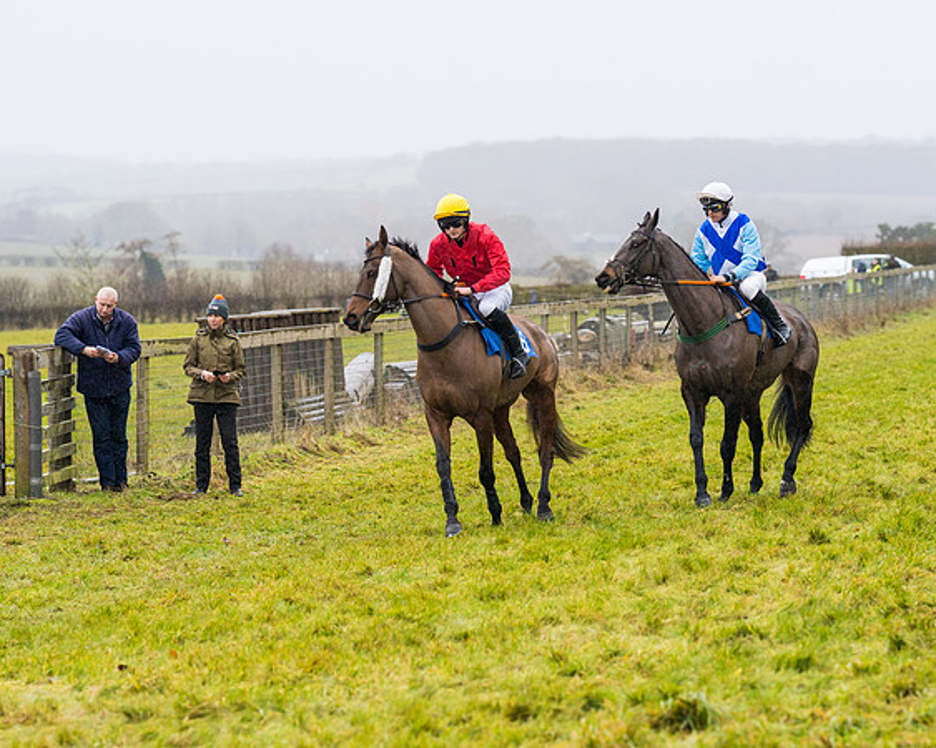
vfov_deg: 9.6
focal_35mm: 161
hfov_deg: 12.0
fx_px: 4468
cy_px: 396
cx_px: 462
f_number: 4
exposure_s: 1/1250
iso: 800
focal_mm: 135
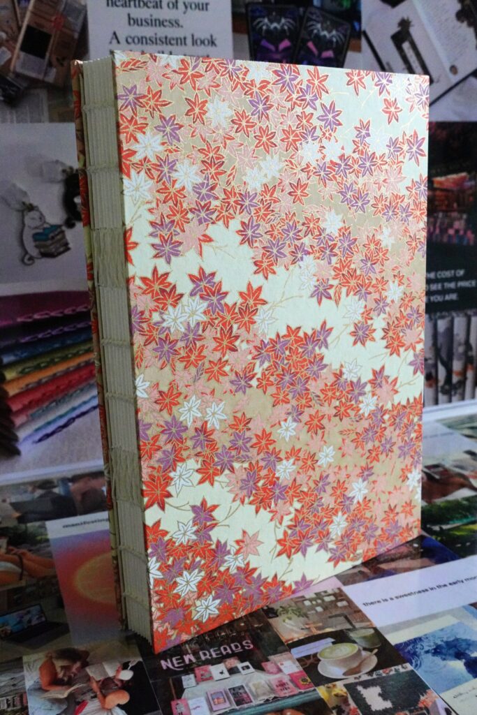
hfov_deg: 34.2
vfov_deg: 49.5
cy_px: 358
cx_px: 238
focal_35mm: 39
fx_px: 775
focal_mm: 14.87
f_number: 5.6
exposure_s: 1/500
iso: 3200
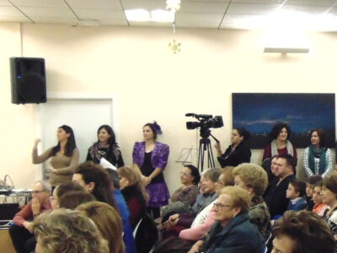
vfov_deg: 24.3
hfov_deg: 30.9
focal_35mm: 60
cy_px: 164
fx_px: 584
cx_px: 297
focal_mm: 4.5
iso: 640
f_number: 7.7
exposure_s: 1/20
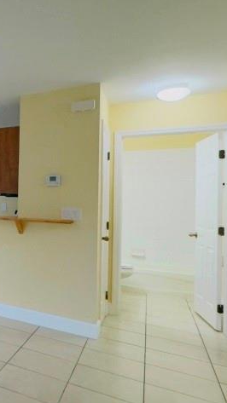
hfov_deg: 23.2
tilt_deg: +0.1
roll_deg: -1.8
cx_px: -161
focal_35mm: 33
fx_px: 353
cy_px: 189
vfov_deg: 59.4
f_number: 2.2
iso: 200
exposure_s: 1/120
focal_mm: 2.22
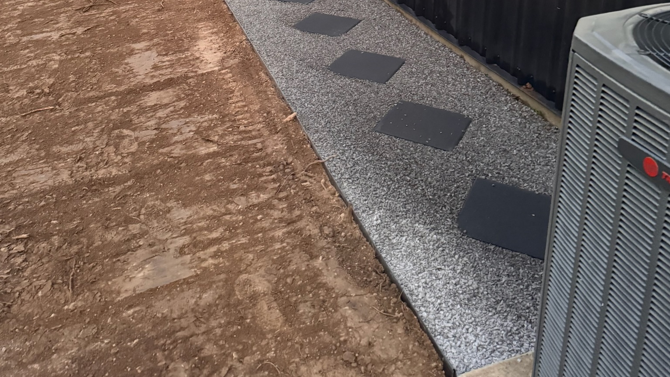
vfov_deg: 30.5
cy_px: -26
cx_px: 335
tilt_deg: -12.6
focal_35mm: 35
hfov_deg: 56.6
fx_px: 622
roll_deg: +1.4
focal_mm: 6.76
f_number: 1.78
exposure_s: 1/35
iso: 1000
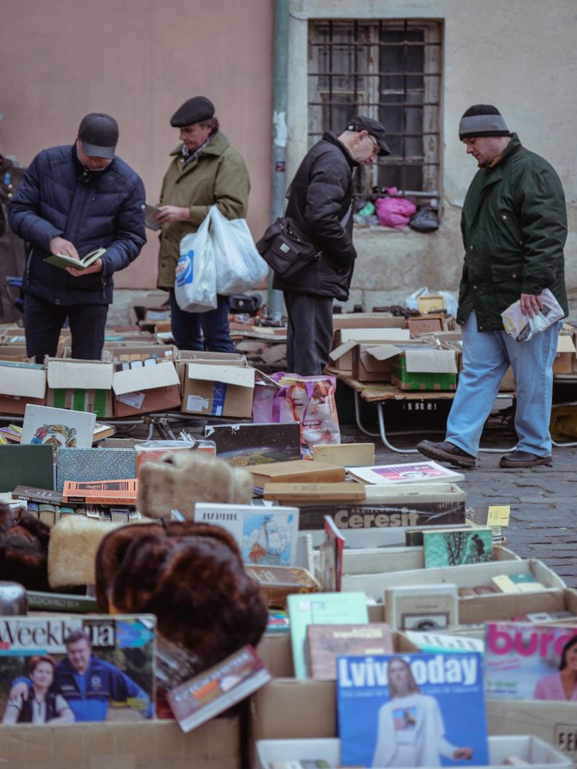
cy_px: 384
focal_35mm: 90
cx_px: 288
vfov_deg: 21.8
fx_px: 2000
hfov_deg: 16.4
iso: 200
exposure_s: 1/160
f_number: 2.8
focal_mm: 45
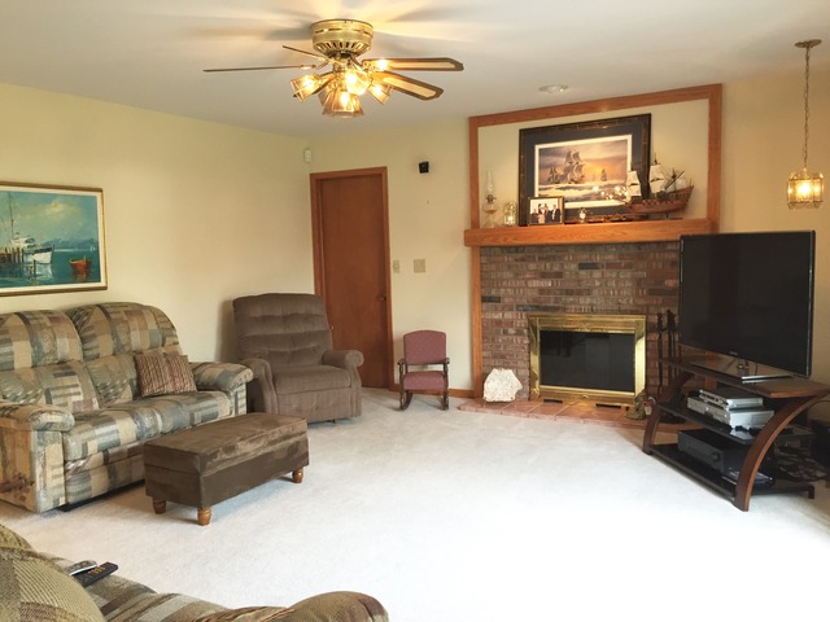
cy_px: 311
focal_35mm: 29
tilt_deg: -6.4
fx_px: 695
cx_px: 415
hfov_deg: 61.7
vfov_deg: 48.2
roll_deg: +2.0
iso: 64
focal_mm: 4.15
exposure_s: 1/30
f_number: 2.2
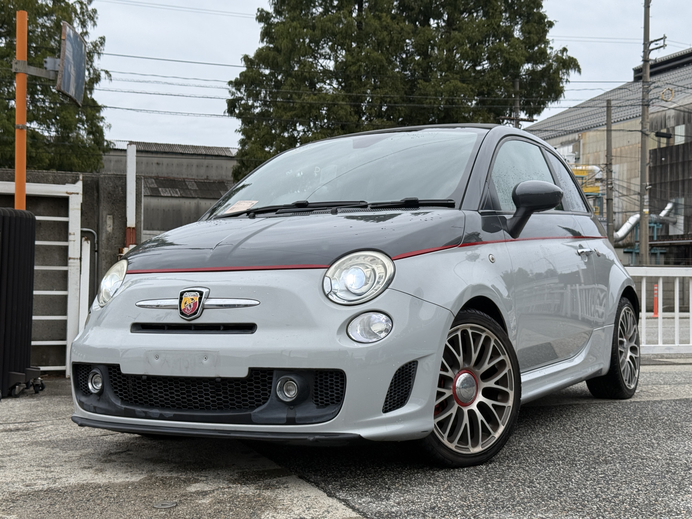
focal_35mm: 48
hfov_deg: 39.7
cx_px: 346
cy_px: 260
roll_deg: -0.1
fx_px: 960
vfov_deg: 30.3
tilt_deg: +1.5
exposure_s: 1/2494
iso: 64
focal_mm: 6.76
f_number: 1.78
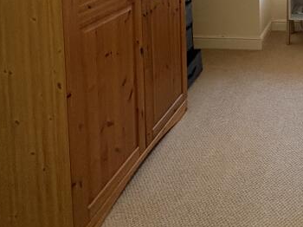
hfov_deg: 39.1
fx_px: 359
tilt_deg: -4.2
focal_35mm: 41
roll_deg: +0.7
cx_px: 319
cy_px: -74
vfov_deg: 28.4
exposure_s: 1/50
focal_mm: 2.22
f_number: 2.2
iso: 400
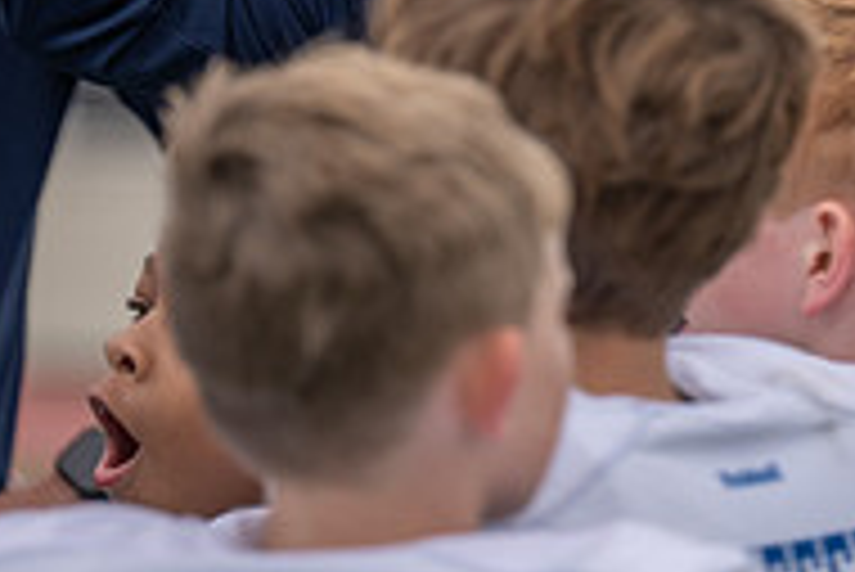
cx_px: 621
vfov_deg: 2.6
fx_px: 12407
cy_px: -209
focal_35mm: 522
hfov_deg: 3.9
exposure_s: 1/1250
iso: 200
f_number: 2.8
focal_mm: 171
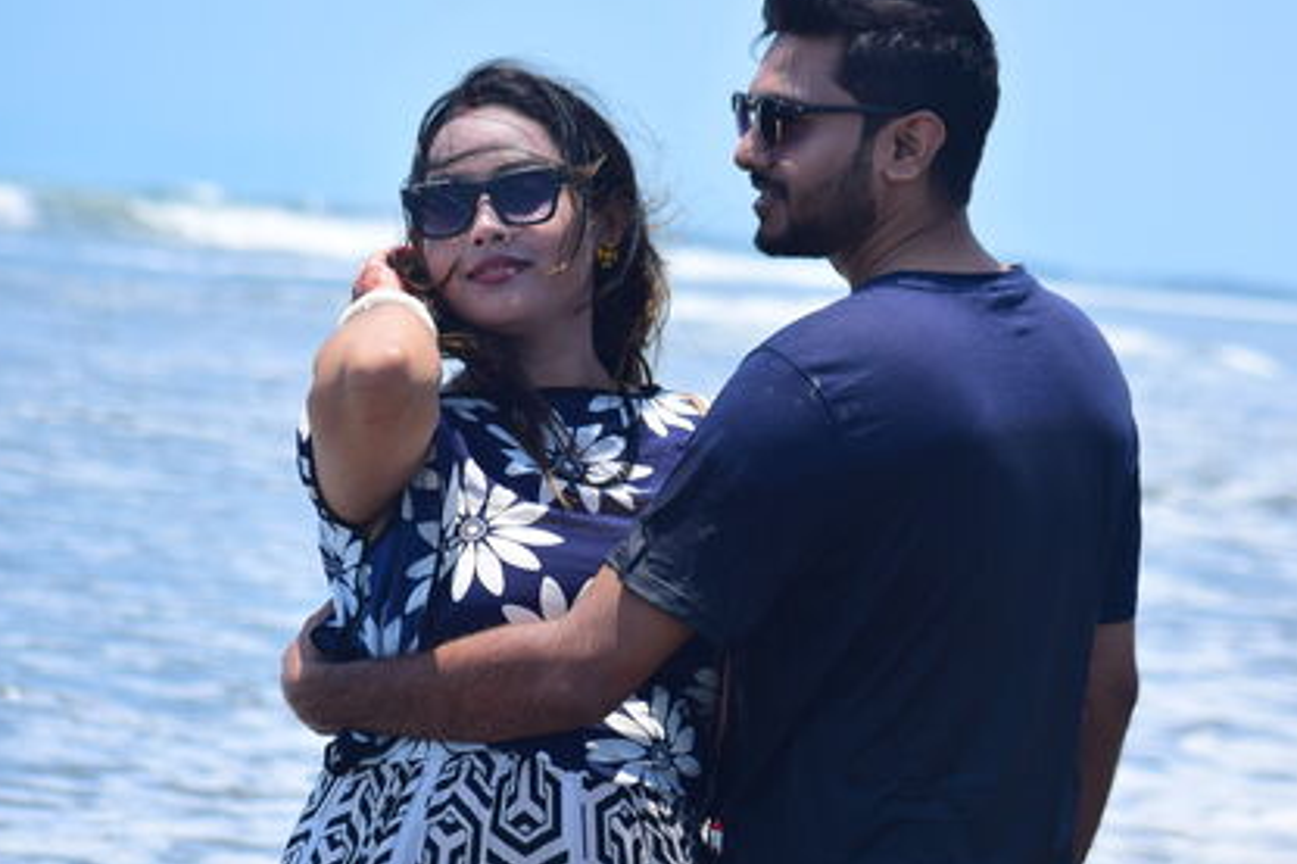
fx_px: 9890
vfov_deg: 5.0
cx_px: 769
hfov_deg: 7.5
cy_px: 446
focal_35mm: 275
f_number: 5.6
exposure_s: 1/640
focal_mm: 145
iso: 100
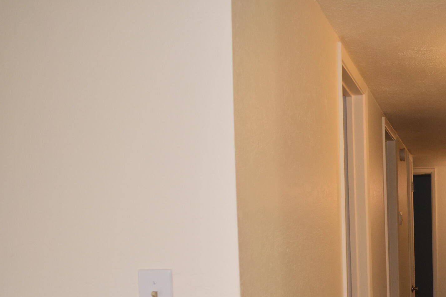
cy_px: 286
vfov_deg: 23.0
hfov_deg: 32.3
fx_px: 706
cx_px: 445
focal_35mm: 57
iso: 720
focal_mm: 18
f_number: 5
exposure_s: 1/200
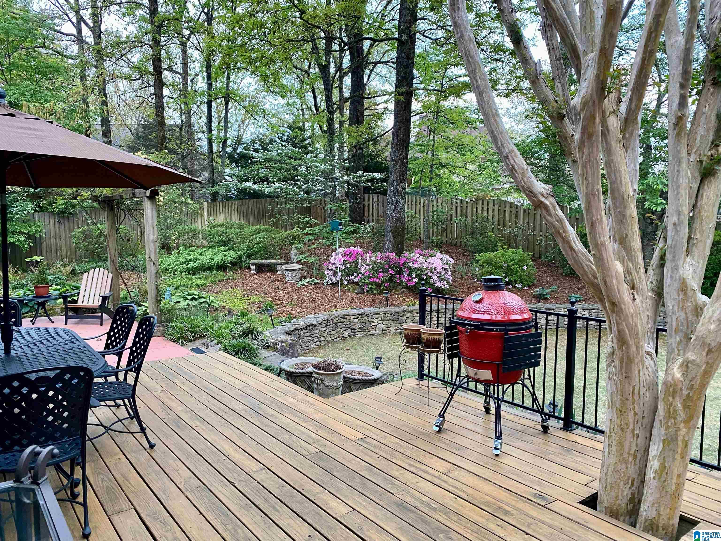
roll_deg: -0.1
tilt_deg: -5.5
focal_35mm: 26
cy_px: 270
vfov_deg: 53.1
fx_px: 542
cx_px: 360
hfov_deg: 67.3
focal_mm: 4.25
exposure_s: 1/60
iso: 320
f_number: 1.8
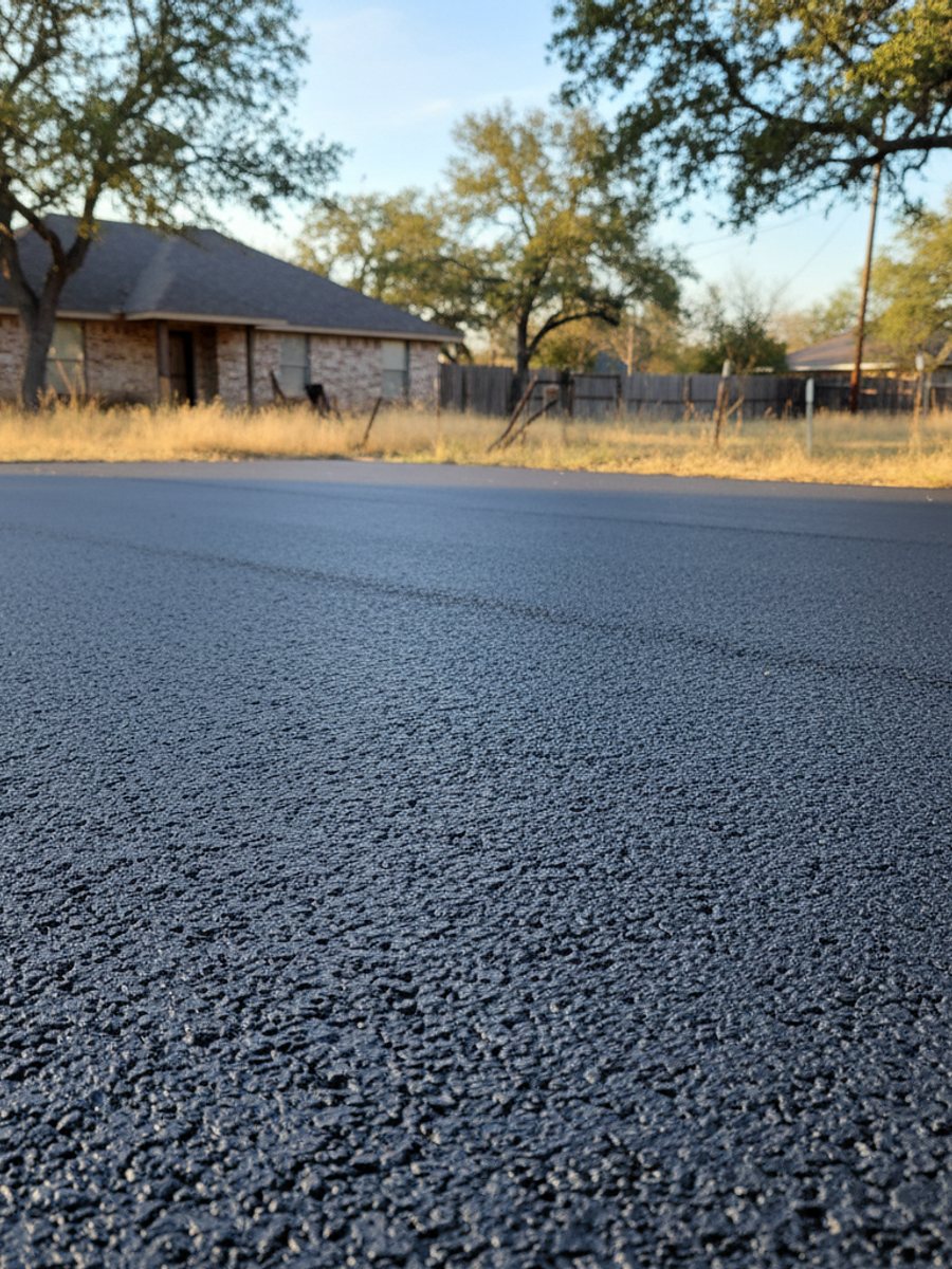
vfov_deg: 73.9
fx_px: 843
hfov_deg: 58.9
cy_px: 634
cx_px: 476
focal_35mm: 23
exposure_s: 1/922
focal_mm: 6.4
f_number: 1.8
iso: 475
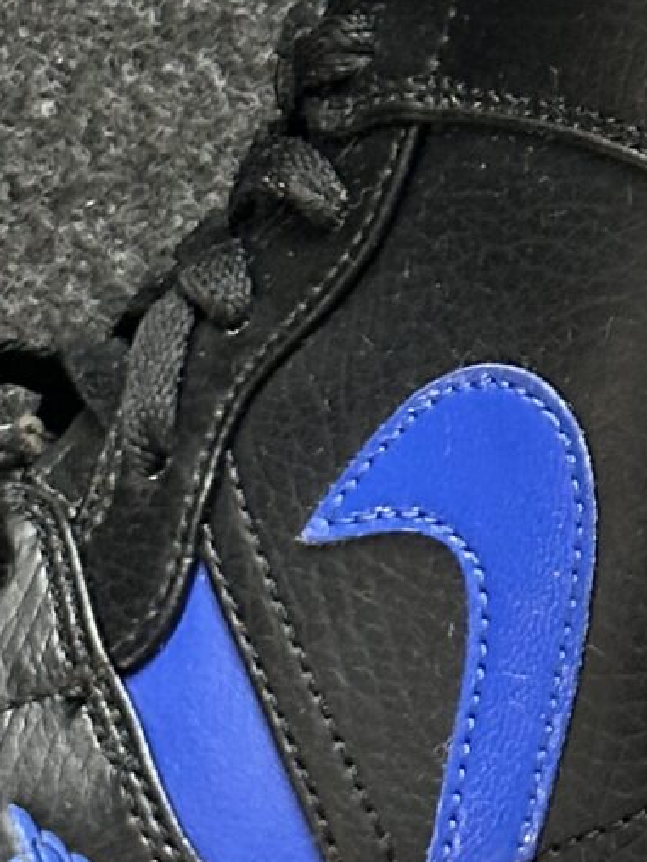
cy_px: 360
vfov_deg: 8.2
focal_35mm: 242
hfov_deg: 6.1
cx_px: 931
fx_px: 6031
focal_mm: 6.86
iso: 500
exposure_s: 1/34
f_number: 1.78
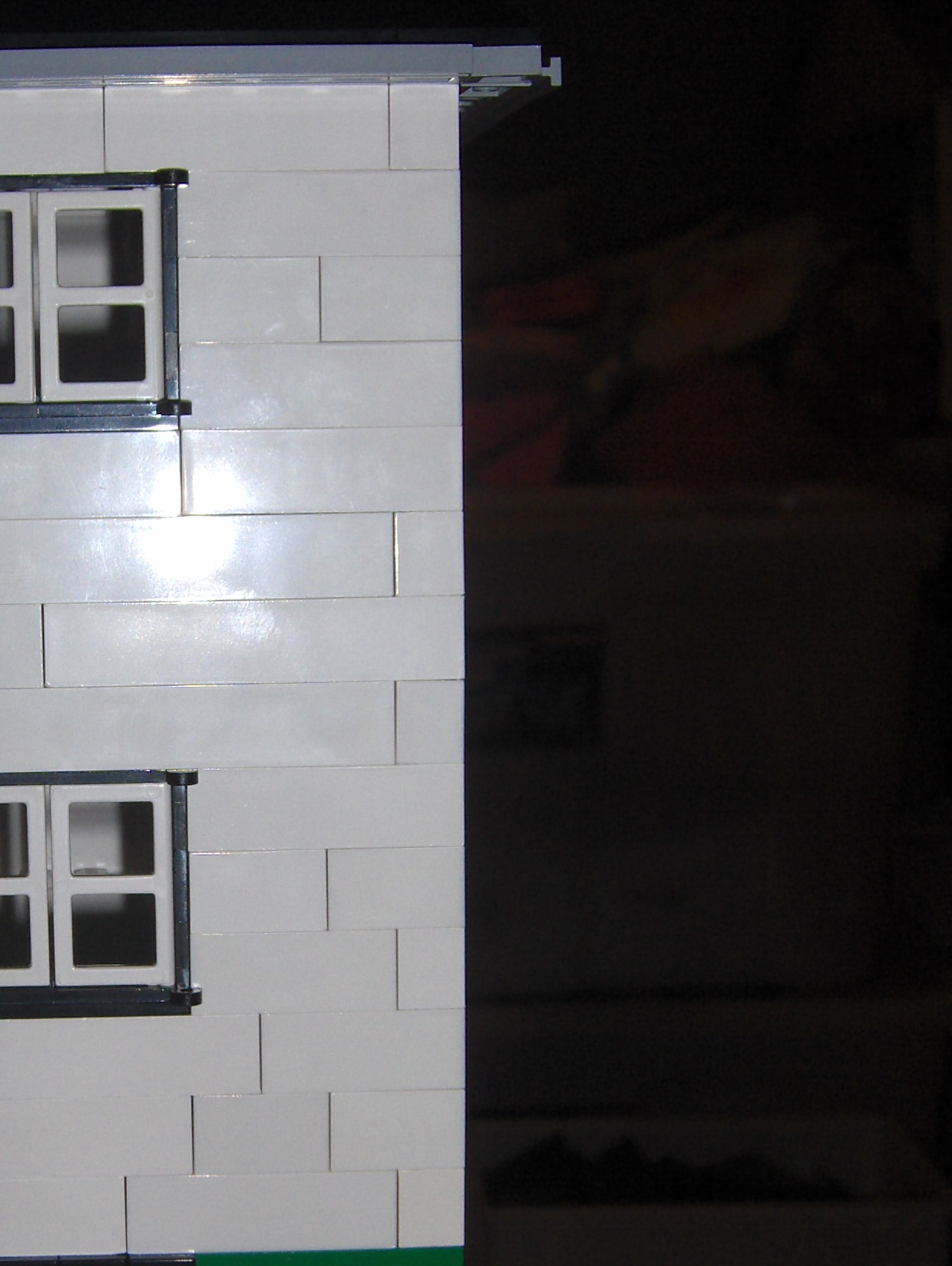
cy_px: 762
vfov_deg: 27.7
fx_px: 2562
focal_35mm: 70
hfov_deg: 20.8
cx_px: 170
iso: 100
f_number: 5.5
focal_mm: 7.5
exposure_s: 1/60
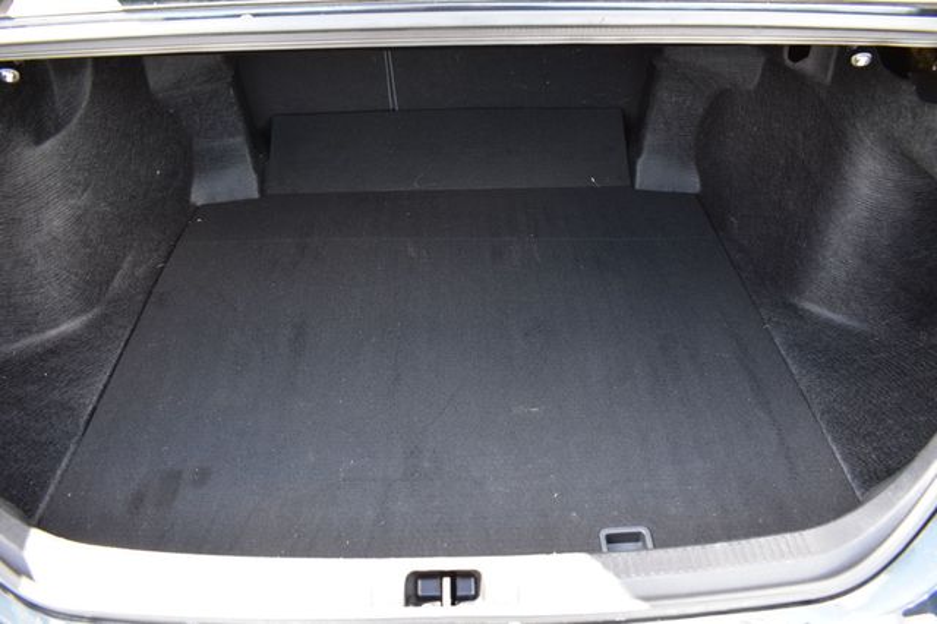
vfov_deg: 47.9
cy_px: 312
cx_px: 468
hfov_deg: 67.4
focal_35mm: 27
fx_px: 702
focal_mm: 18
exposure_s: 1/25
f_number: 7.1
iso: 400
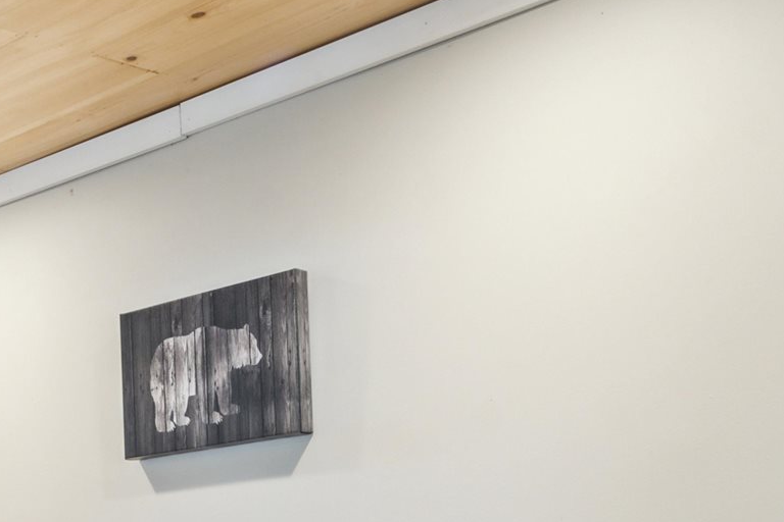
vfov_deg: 20.2
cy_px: 582
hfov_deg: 28.6
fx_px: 1394
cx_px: -75
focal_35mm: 64
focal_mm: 16
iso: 400
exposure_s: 1/4
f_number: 8
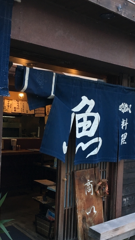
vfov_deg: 46.3
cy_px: 134
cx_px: 62
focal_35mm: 44
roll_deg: -2.7
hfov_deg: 27.1
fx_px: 280
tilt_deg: -0.6
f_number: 2.2
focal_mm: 4.15
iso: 40
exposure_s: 1/30
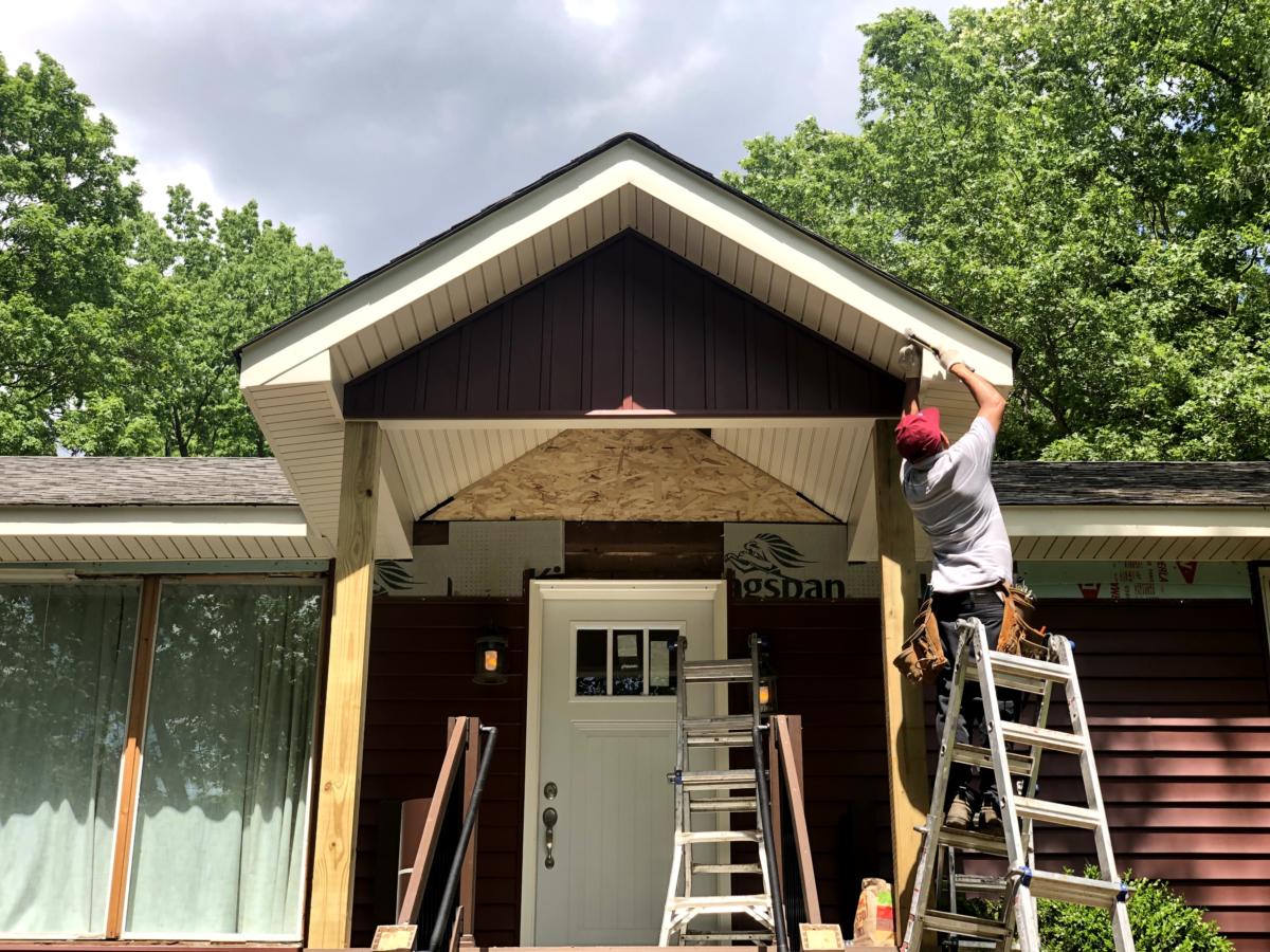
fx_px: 1908
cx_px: 635
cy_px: 476
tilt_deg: +22.4
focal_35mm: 52
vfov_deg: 28.0
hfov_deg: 36.8
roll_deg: +0.4
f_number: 2.4
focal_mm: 6
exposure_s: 1/298
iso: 16
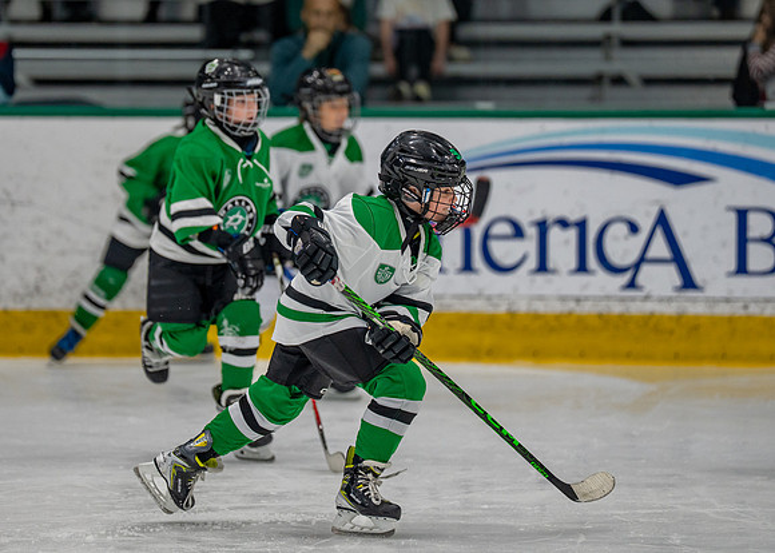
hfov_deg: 7.1
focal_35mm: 284
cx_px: 294
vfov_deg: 5.1
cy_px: 185
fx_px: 6241
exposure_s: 1/1600
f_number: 2.8
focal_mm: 200
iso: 1000
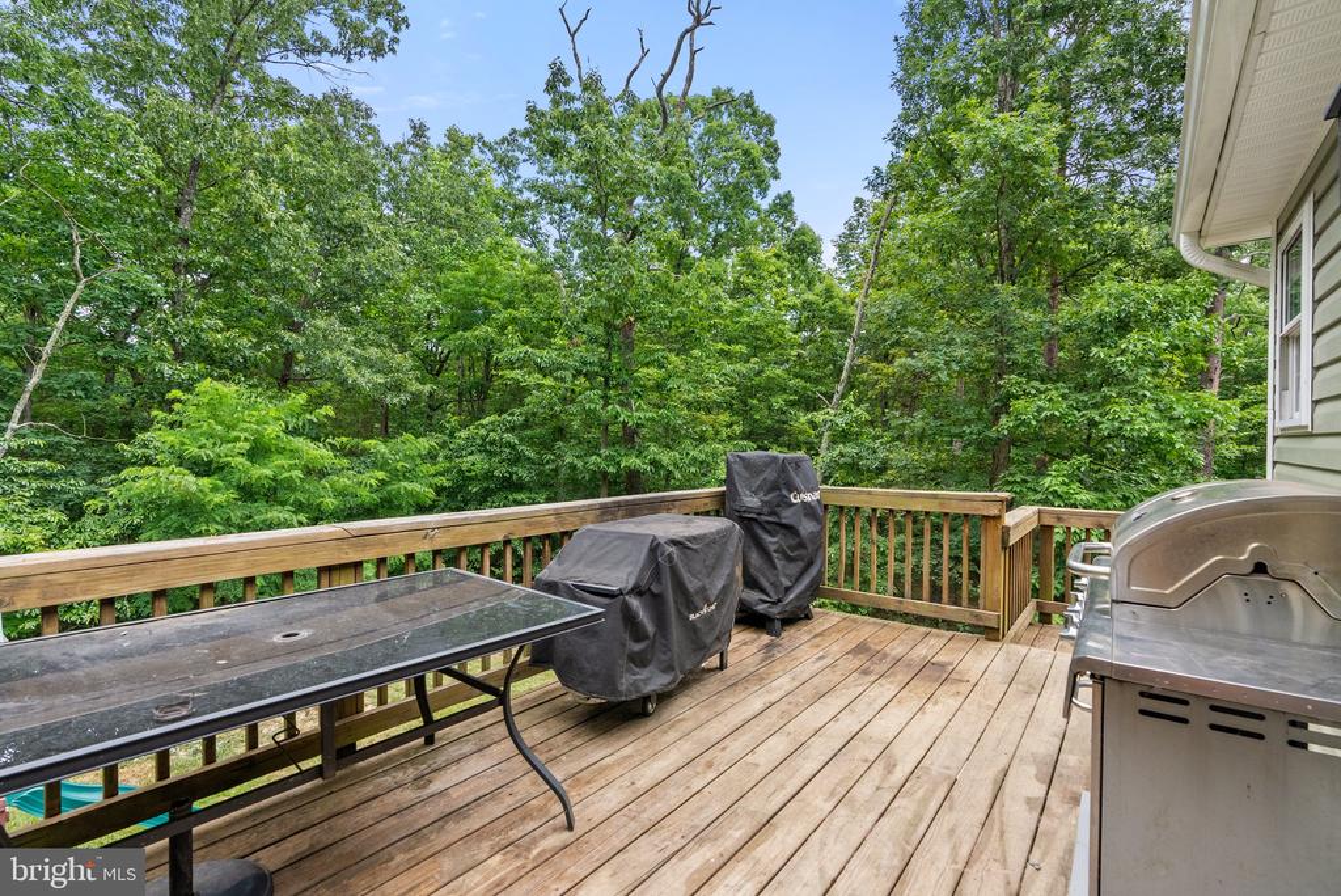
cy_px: 448
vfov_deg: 73.8
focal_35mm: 16
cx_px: 670
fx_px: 596
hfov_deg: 96.7
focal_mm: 16
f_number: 8
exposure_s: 1/320
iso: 640
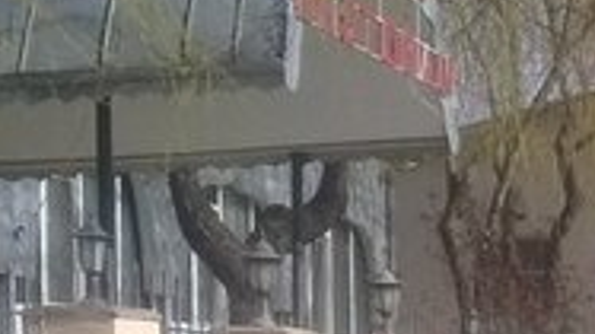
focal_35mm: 119
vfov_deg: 9.8
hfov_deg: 17.1
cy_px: 536
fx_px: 1877
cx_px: 732
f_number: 2.2
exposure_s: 1/1391
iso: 50
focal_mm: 3.3
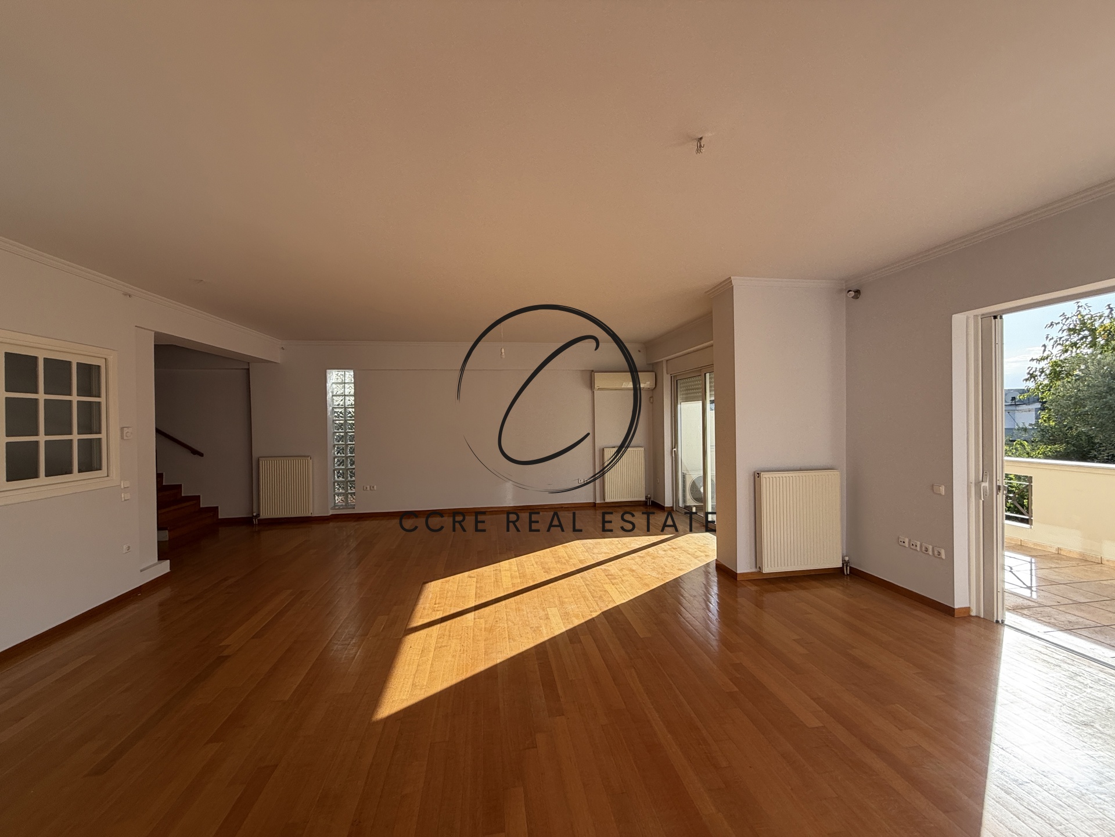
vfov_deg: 85.7
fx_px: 451
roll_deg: +0.9
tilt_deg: -0.3
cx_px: 558
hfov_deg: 102.1
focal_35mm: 14
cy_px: 418
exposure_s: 1/502
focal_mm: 2.22
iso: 64
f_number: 2.2
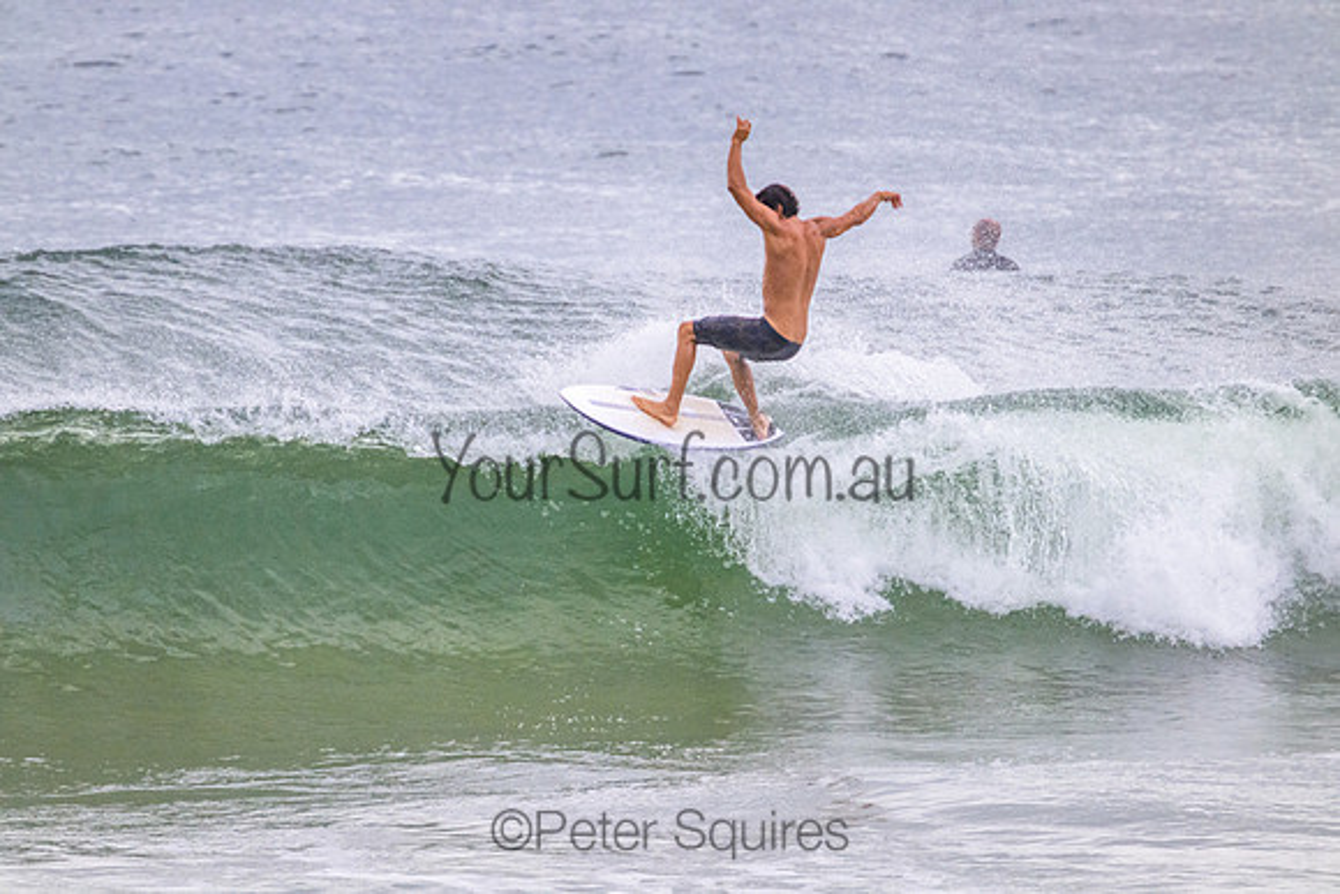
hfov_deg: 2.6
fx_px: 29783
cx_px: 670
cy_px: 447
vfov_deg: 1.7
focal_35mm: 800
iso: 5000
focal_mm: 800
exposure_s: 1/2000
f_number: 11
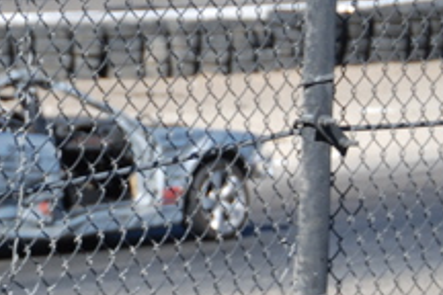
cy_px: 168
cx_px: 9
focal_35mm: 311
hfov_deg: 6.6
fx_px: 3827
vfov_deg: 4.4
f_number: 5.6
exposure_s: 1/500
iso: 125
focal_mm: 70
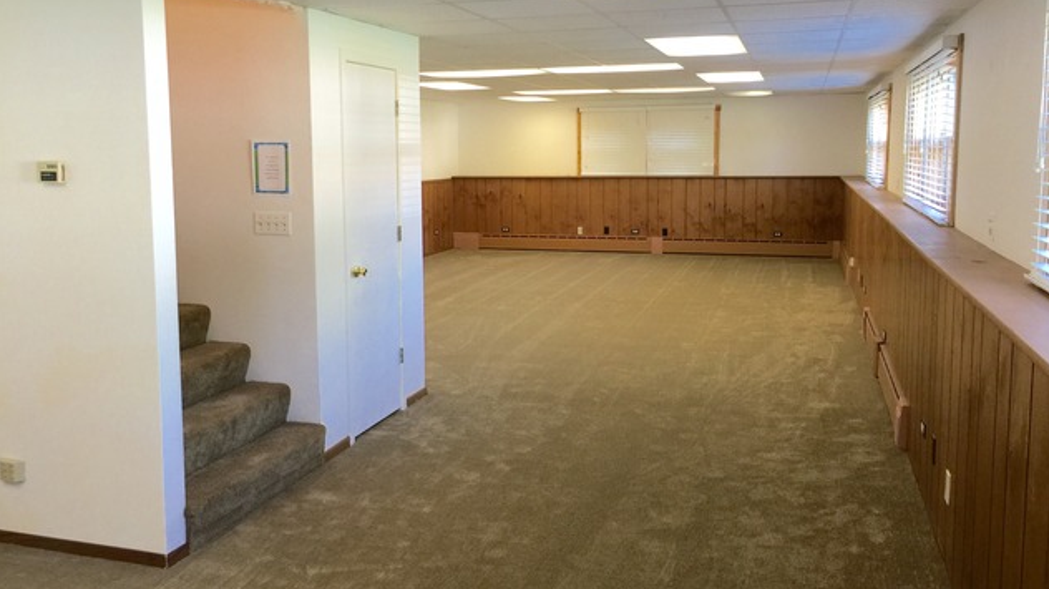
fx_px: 890
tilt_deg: -5.0
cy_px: 246
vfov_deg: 36.5
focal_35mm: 32
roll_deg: -0.5
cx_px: 524
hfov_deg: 61.0
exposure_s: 1/15
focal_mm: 4.15
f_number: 2.2
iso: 40
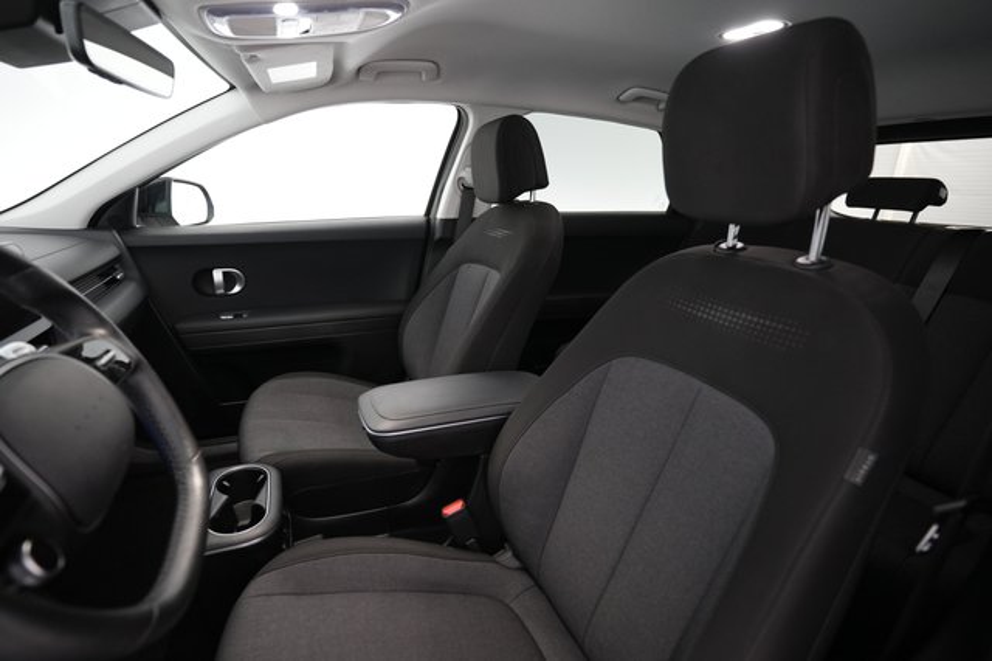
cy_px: 330
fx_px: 468
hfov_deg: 93.3
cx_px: 496
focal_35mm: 17
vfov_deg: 70.4
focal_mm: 17
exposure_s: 1/30
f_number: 2.8
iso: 1600
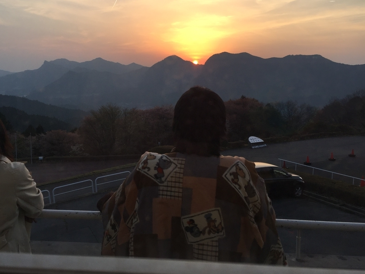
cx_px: 156
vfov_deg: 41.7
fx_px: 359
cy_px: 120
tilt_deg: -6.8
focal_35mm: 34
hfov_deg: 53.8
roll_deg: +0.2
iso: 32
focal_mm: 4.15
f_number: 2.2
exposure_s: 1/430
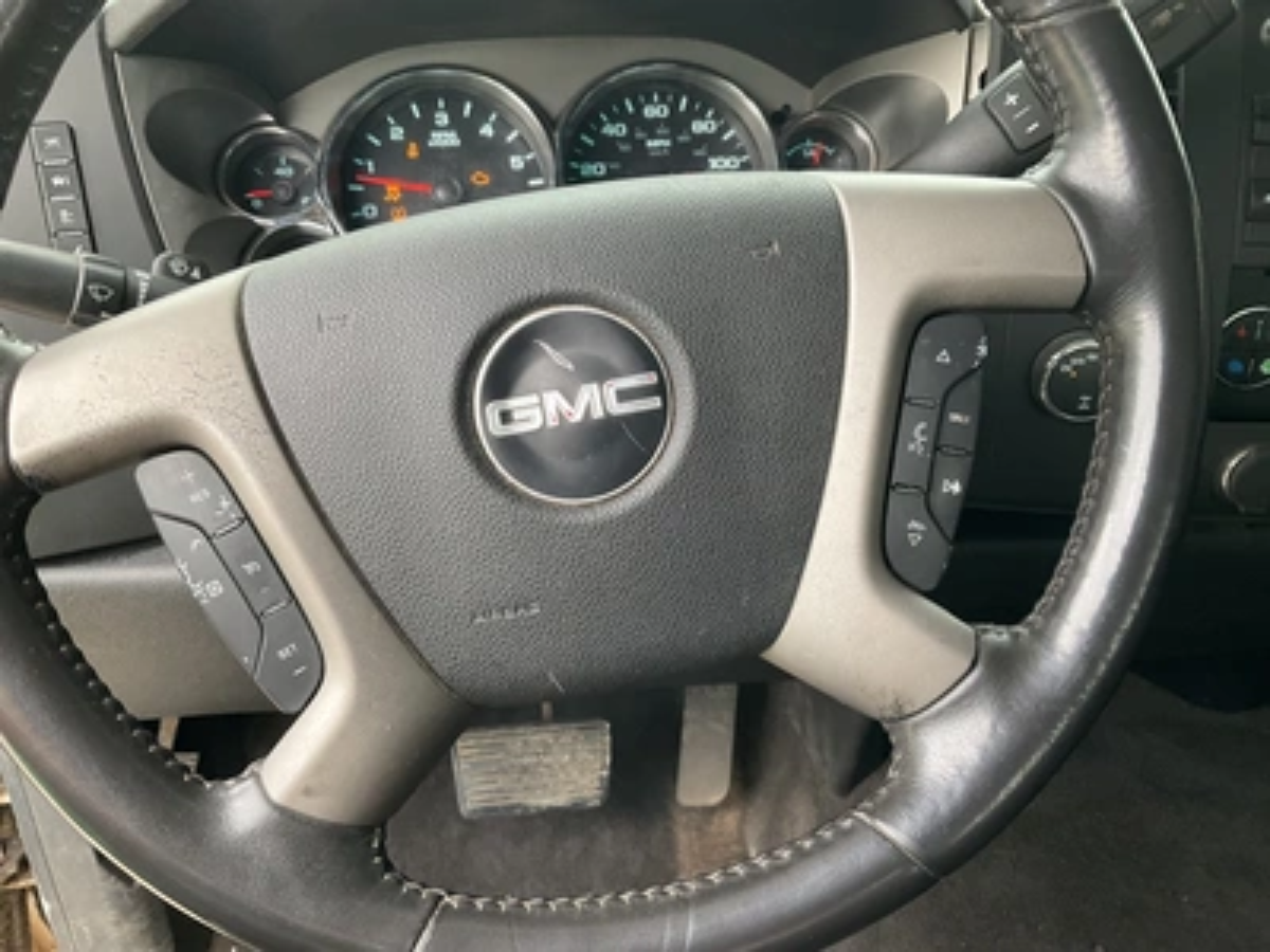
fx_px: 1064
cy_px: 476
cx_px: 635
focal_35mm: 29
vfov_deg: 48.2
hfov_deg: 61.7
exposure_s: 1/70
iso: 64
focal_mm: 3
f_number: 1.8
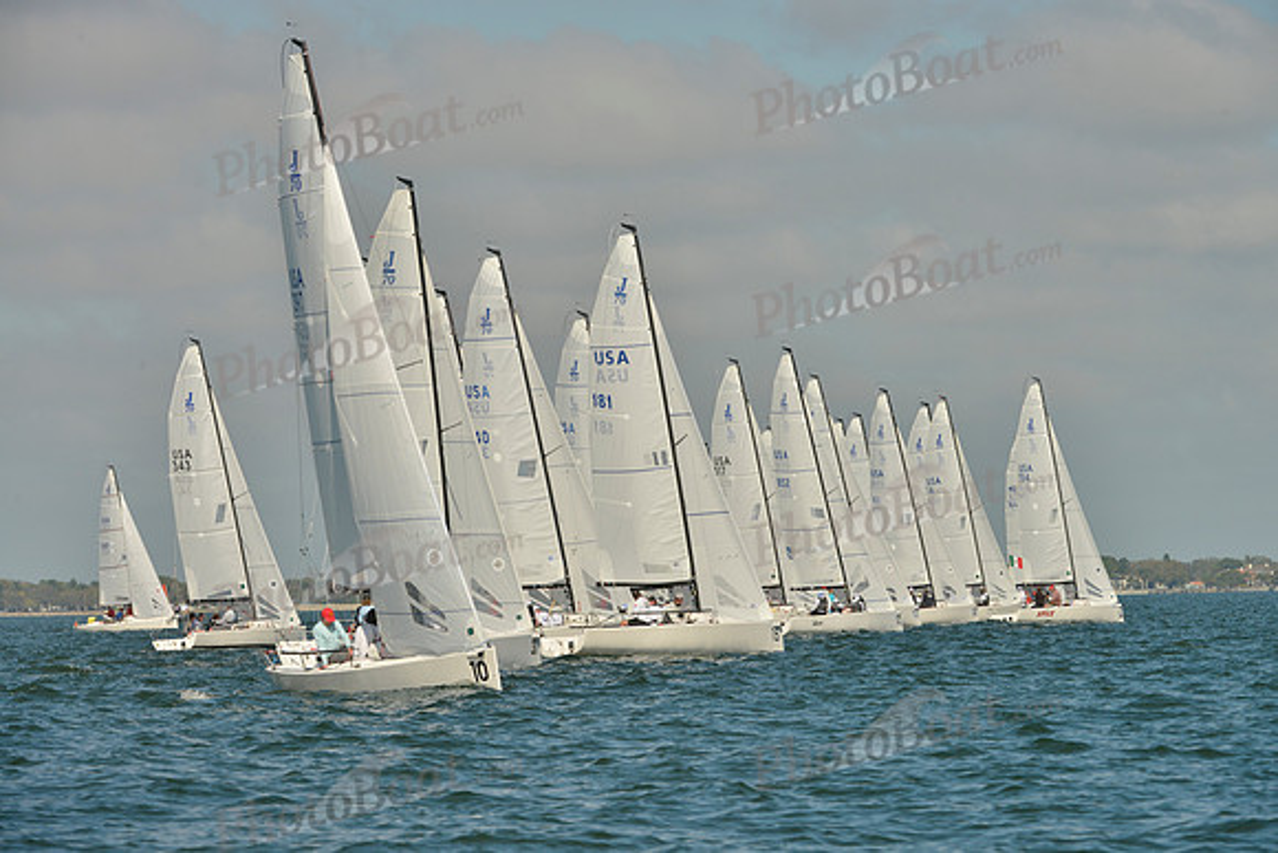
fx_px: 8522
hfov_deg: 8.6
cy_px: 426
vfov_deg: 5.7
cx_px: 639
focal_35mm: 240
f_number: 13
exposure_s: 1/800
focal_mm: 240
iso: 280
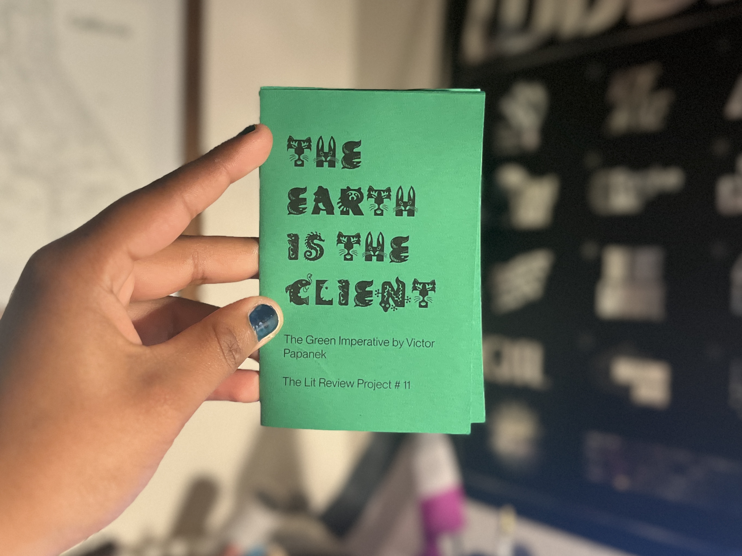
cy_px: 278
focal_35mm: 26
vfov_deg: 53.1
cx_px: 371
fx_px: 557
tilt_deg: -0.5
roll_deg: -0.8
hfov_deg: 67.3
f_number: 1.6
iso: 500
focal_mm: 5.1
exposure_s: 1/60
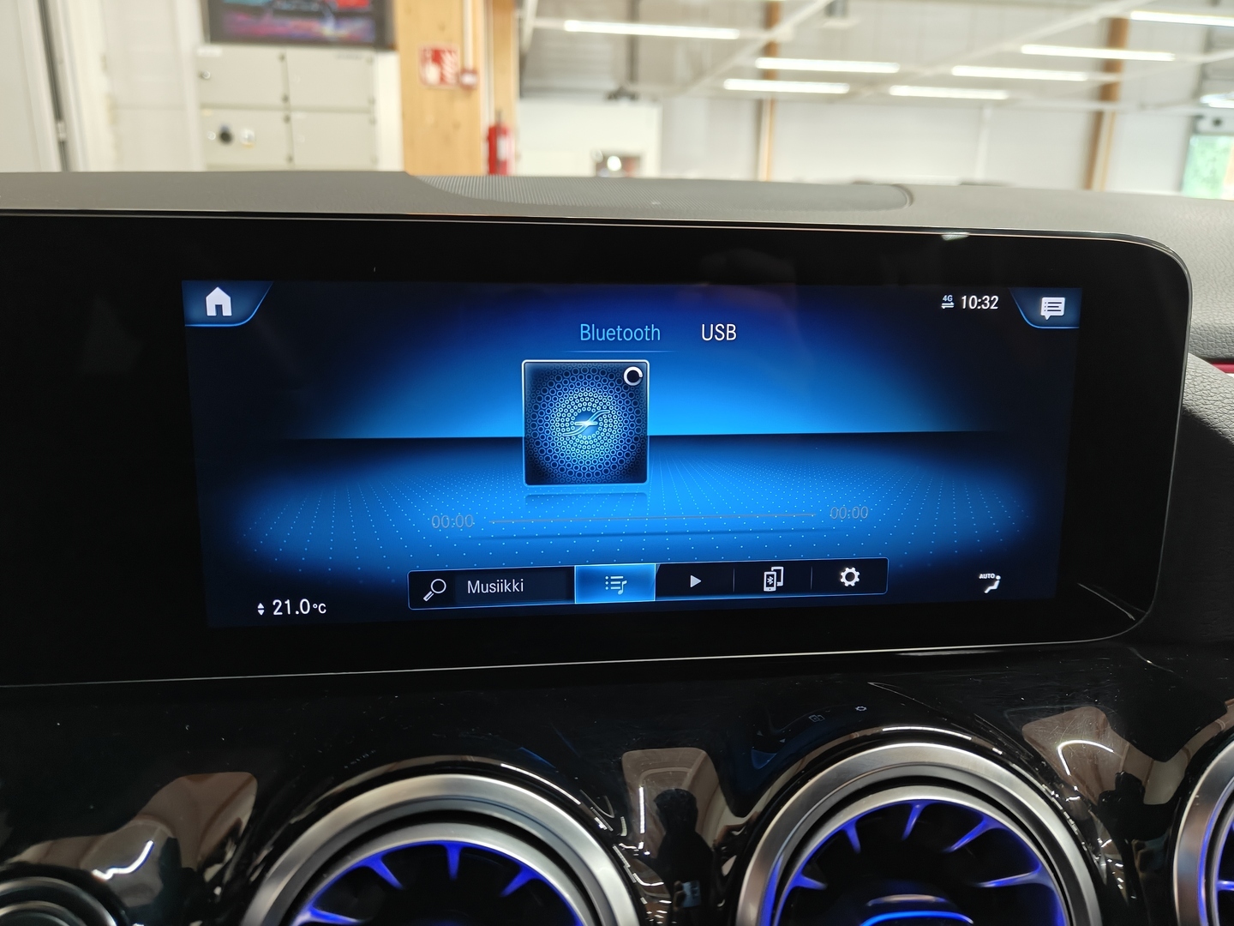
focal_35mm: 24
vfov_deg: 56.8
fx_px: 856
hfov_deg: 71.6
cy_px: 463
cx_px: 617
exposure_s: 1/50
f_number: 1.8
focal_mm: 5.59
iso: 160
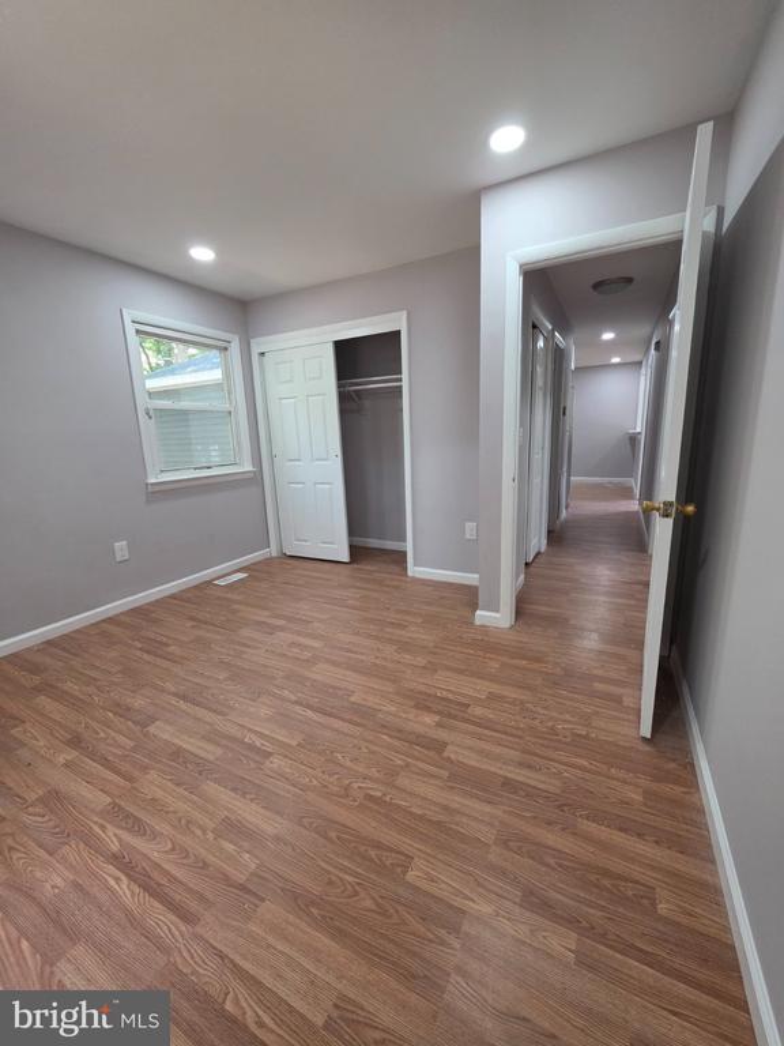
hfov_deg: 89.9
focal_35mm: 13
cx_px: 392
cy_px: 523
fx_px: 393
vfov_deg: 106.2
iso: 250
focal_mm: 2.2
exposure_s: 1/120
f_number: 1.9
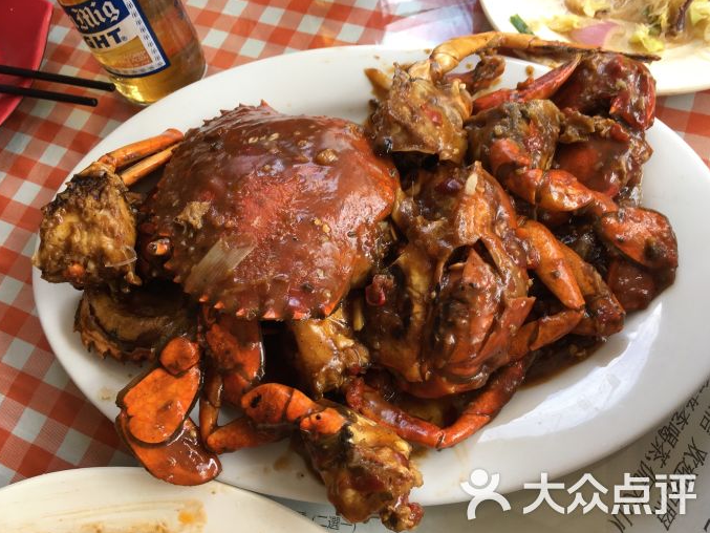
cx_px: 357
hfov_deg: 60.0
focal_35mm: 30
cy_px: 273
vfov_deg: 46.8
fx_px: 615
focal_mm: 4.15
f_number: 2.2
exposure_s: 1/60
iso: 32
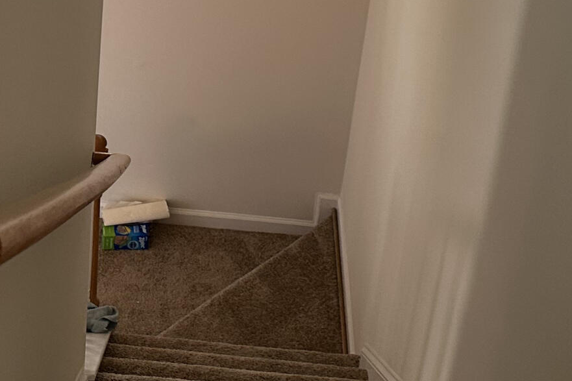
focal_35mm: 85
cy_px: -213
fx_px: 1350
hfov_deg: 23.8
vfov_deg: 14.8
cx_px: 174
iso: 160
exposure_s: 1/120
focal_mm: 6.86
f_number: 1.78
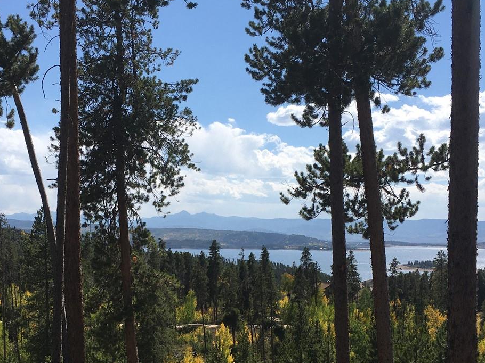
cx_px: 198
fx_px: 714
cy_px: 269
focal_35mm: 51
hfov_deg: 37.4
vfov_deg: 28.2
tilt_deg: -4.1
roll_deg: +0.2
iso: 25
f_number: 2.2
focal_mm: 4.15
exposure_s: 1/2564
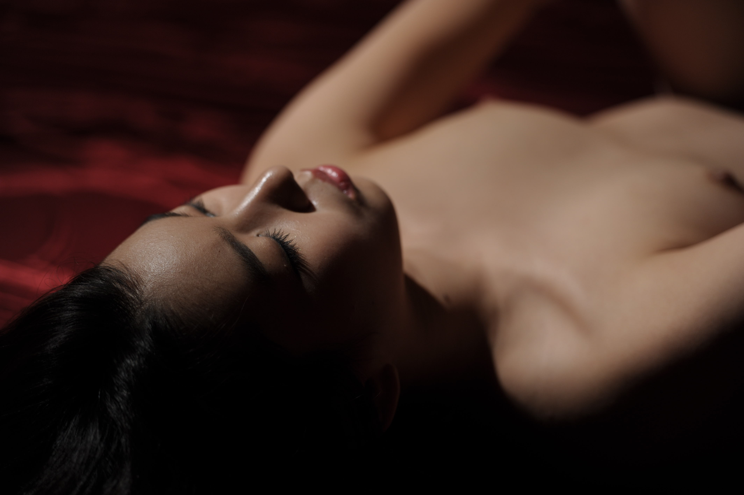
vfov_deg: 9.8
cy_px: 248
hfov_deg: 14.7
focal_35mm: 140
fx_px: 2891
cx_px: 372
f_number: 2.8
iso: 400
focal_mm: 140
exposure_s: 1/160
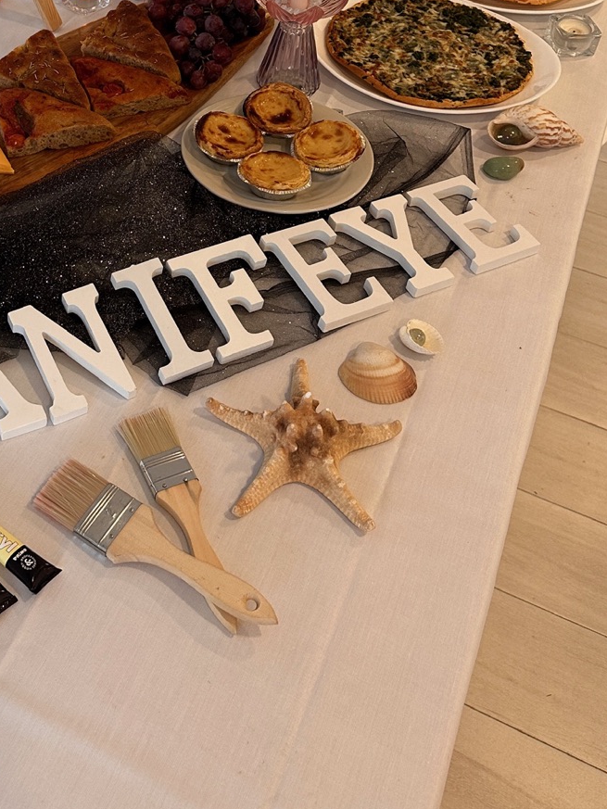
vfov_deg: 40.3
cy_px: 110
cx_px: 114
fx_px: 1028
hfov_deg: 31.9
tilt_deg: -37.4
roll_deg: -0.4
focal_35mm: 44
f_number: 1.78
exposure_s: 1/121
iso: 160
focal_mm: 6.86
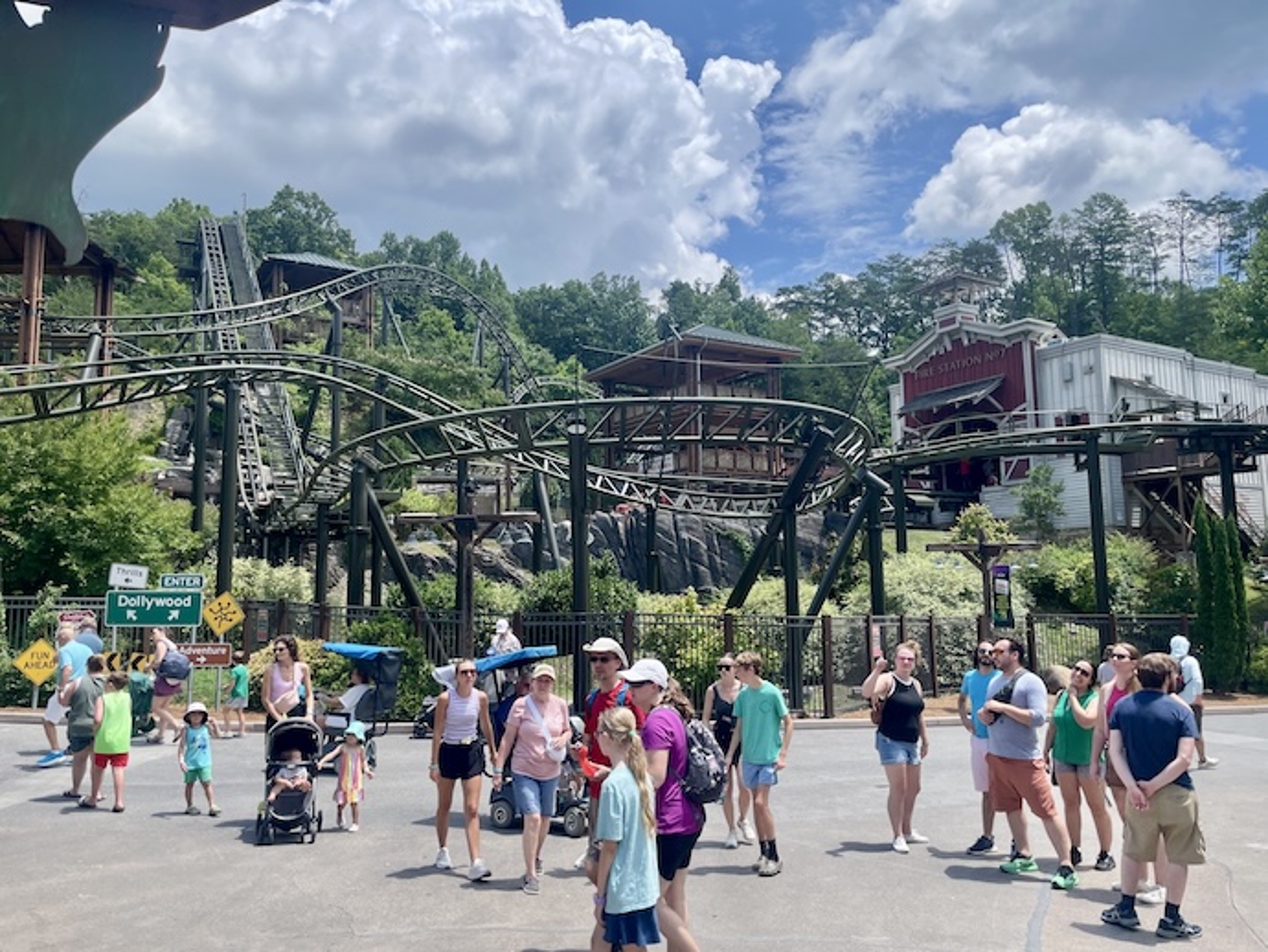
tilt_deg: +7.5
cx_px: 634
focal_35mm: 26
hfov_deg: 67.3
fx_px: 953
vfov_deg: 53.1
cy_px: 476
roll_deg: +0.5
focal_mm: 4.2
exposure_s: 1/2564
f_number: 1.6
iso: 32
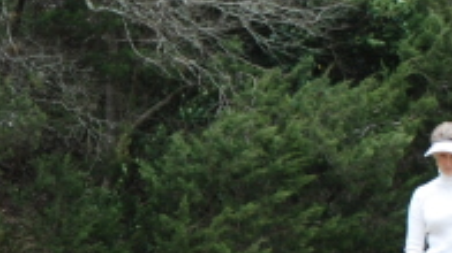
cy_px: 250
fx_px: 3845
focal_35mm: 321
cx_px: -240
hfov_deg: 6.6
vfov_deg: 3.8
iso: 200
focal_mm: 50
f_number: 5
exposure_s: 1/100
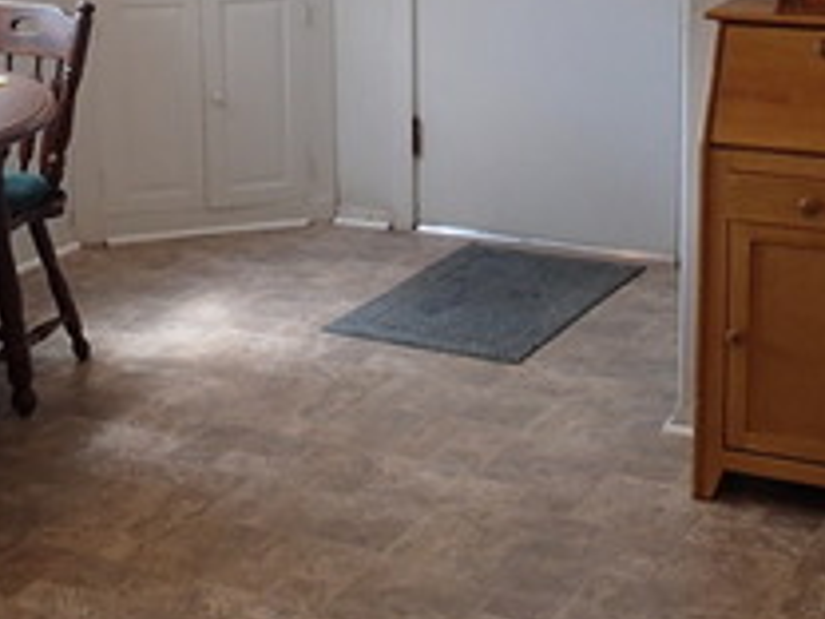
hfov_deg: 25.2
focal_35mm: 77
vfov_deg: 19.0
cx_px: 266
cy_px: 135
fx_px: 1835
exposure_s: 1/50
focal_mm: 4.5
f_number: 2
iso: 200
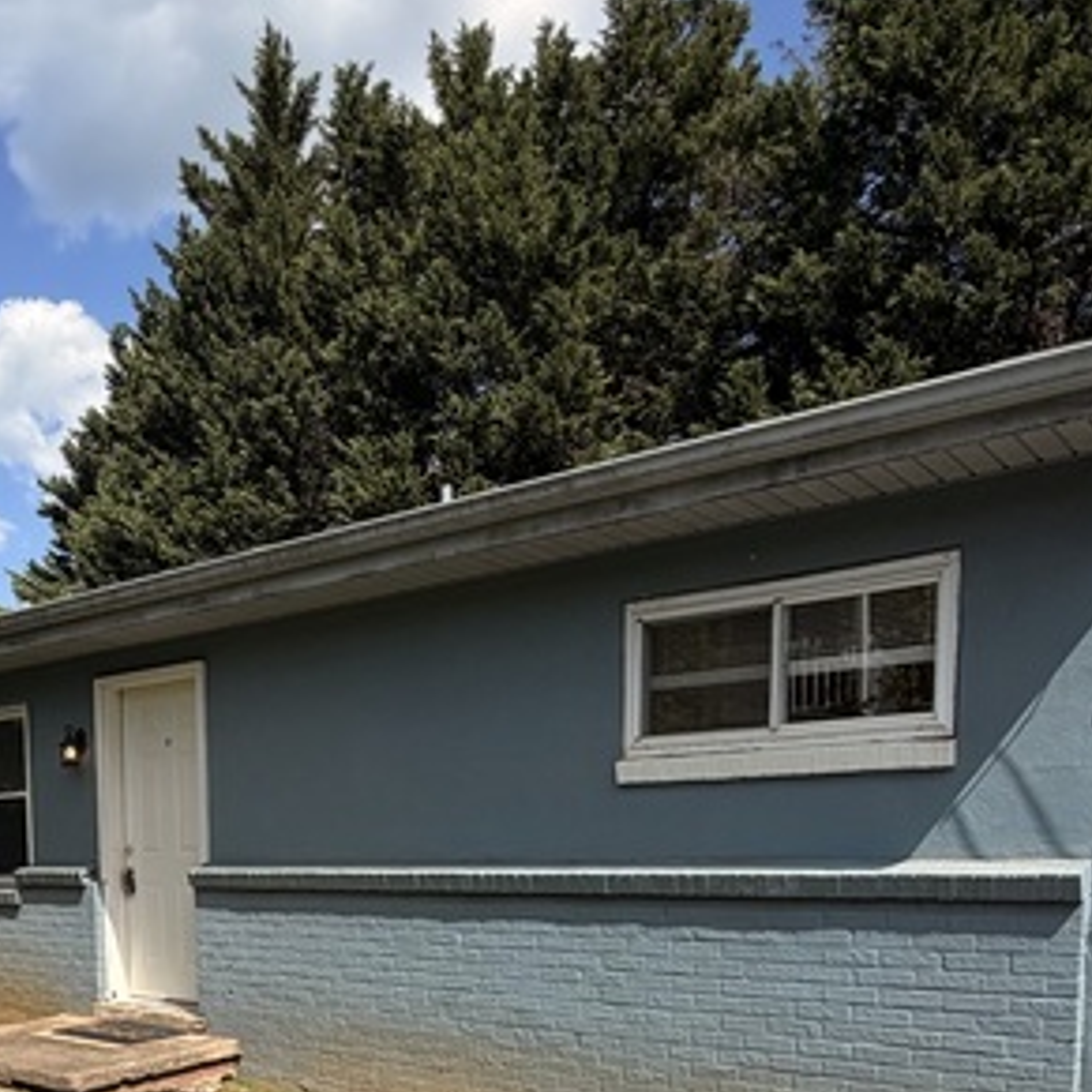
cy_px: 987
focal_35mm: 34
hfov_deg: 47.2
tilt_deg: -5.4
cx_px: 315
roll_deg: -0.3
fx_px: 1213
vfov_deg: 44.1
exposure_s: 1/770
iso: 25
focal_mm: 2.22
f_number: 2.2
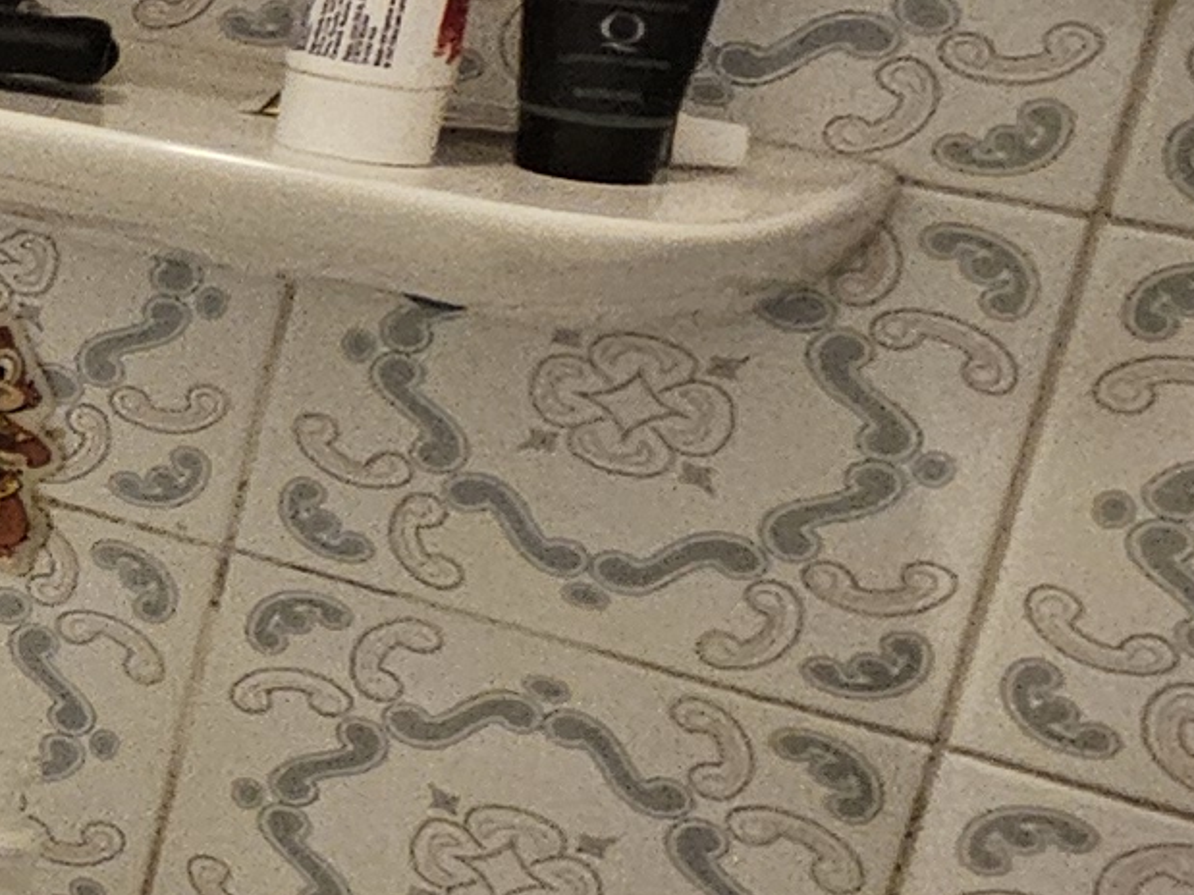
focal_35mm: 84
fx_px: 2897
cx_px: -2546
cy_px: -73
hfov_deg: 10.9
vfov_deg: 17.0
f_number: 2.2
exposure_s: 1/50
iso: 320
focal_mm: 2.2
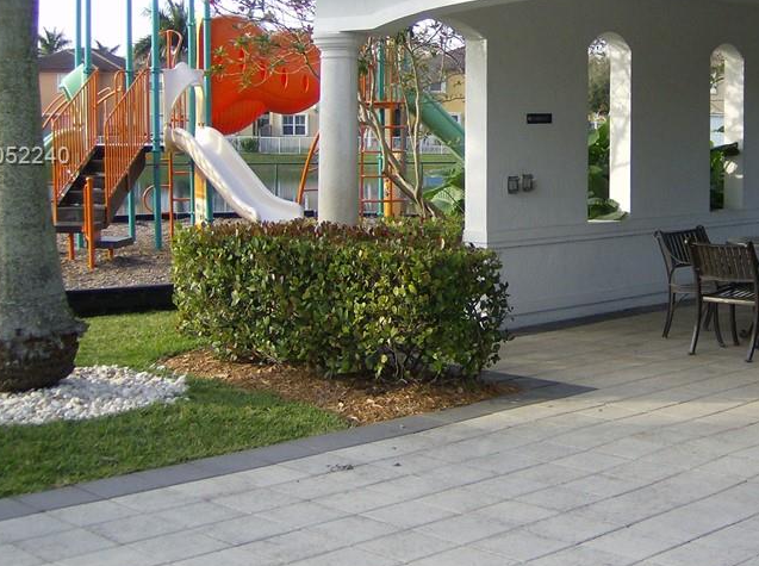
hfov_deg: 32.7
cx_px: 558
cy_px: 158
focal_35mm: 58
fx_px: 1269
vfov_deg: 24.9
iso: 100
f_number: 2.8
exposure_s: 1/311
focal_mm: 6
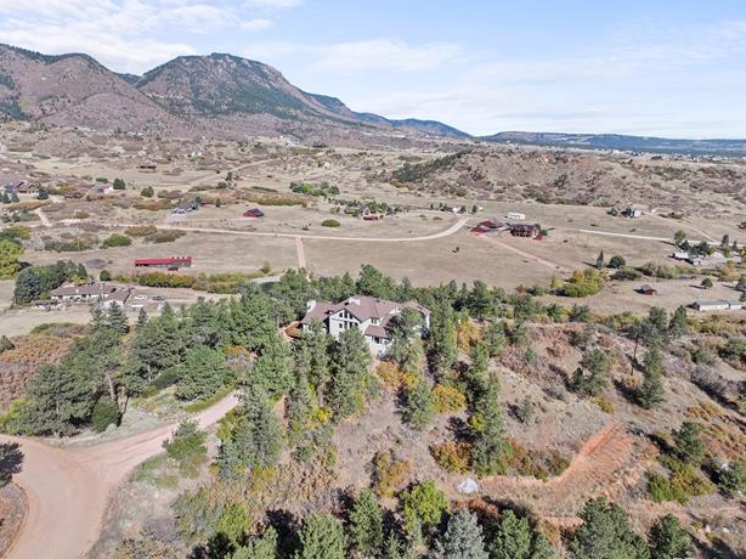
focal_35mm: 25
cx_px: 380
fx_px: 539
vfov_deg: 54.8
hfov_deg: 69.4
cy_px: 286
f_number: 2.8
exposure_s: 1/100
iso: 100
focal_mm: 12.29
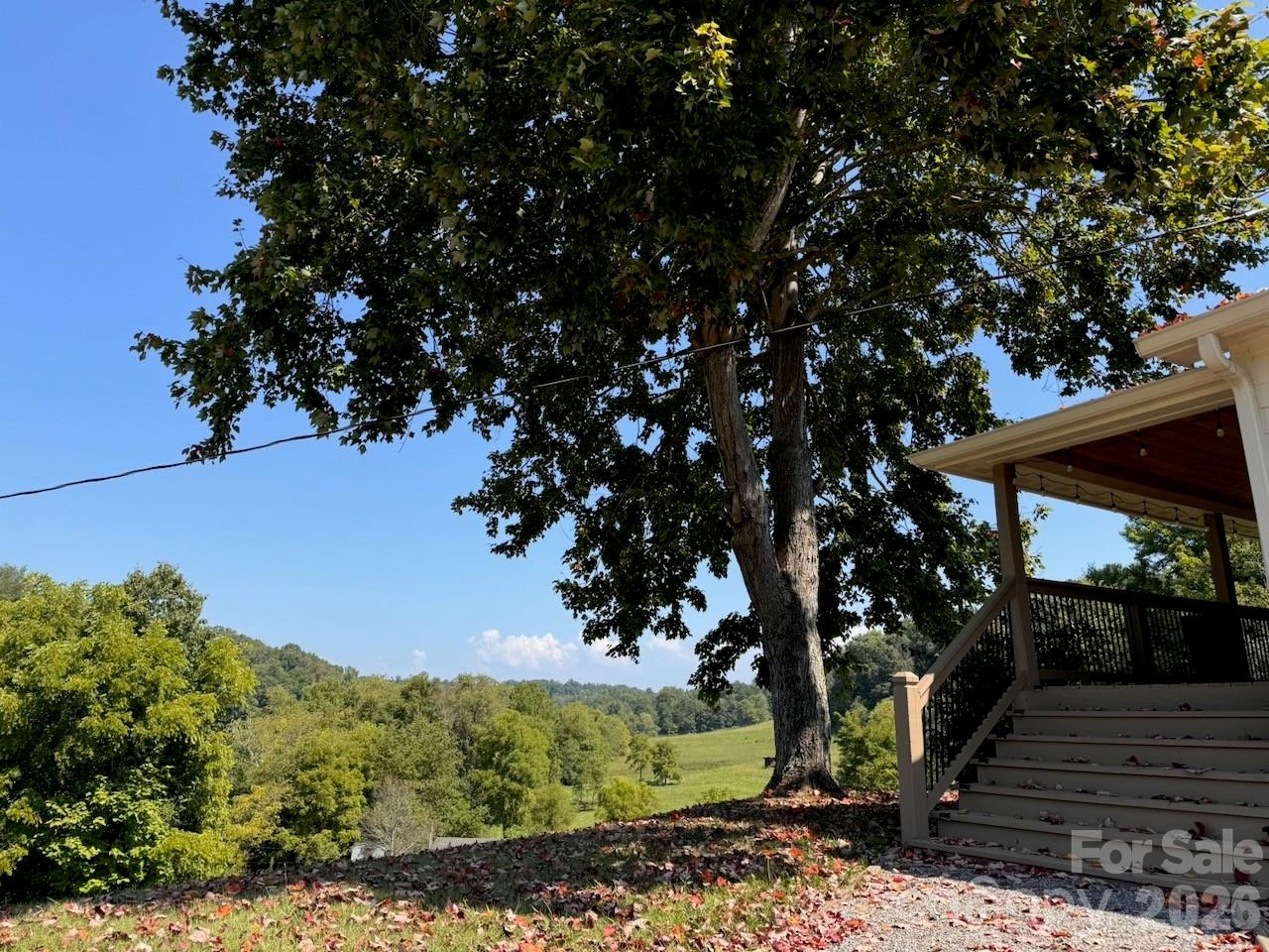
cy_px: 476
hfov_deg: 71.6
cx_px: 634
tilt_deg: +14.5
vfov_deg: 56.8
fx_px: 880
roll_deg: -0.2
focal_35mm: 24
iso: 80
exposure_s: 1/2252
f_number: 1.78
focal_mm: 6.76
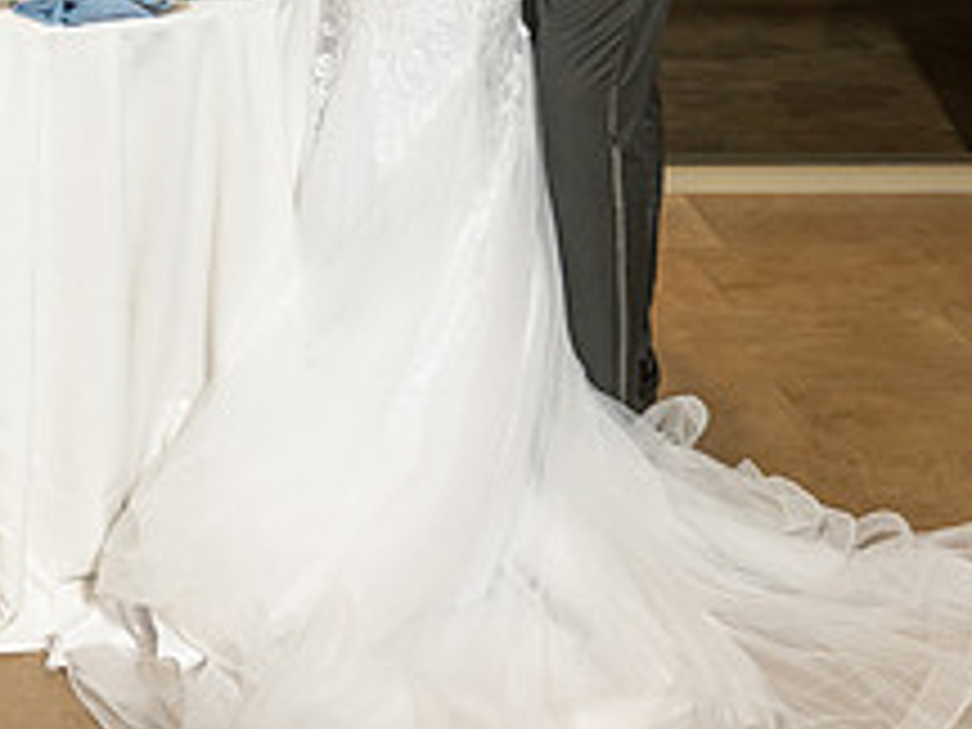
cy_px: -193
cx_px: 247
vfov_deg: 19.1
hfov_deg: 26.7
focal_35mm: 72
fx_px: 2022
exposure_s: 1/200
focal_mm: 24
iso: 800
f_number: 3.5
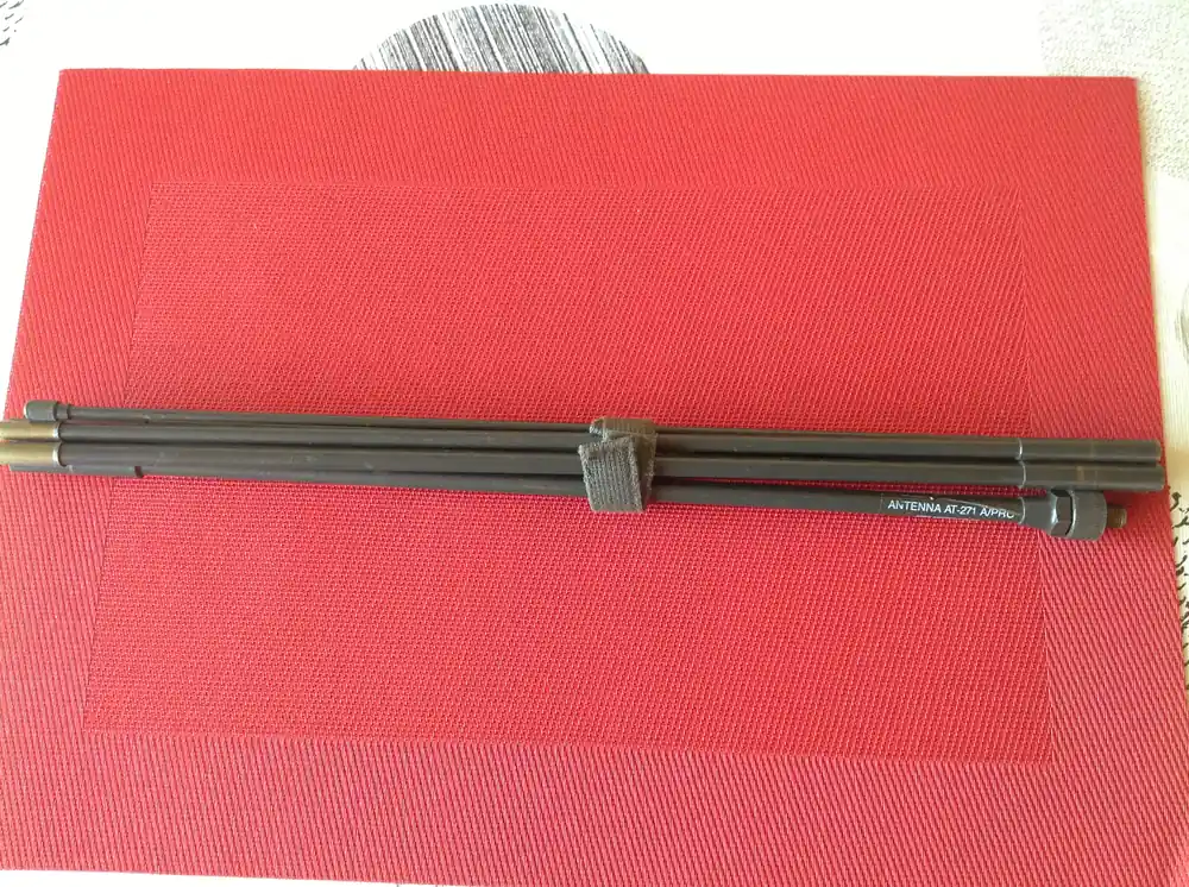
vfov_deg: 40.6
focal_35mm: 35
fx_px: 1200
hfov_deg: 52.7
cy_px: 444
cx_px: 594
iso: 250
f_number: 2.4
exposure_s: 1/15
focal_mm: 4.28
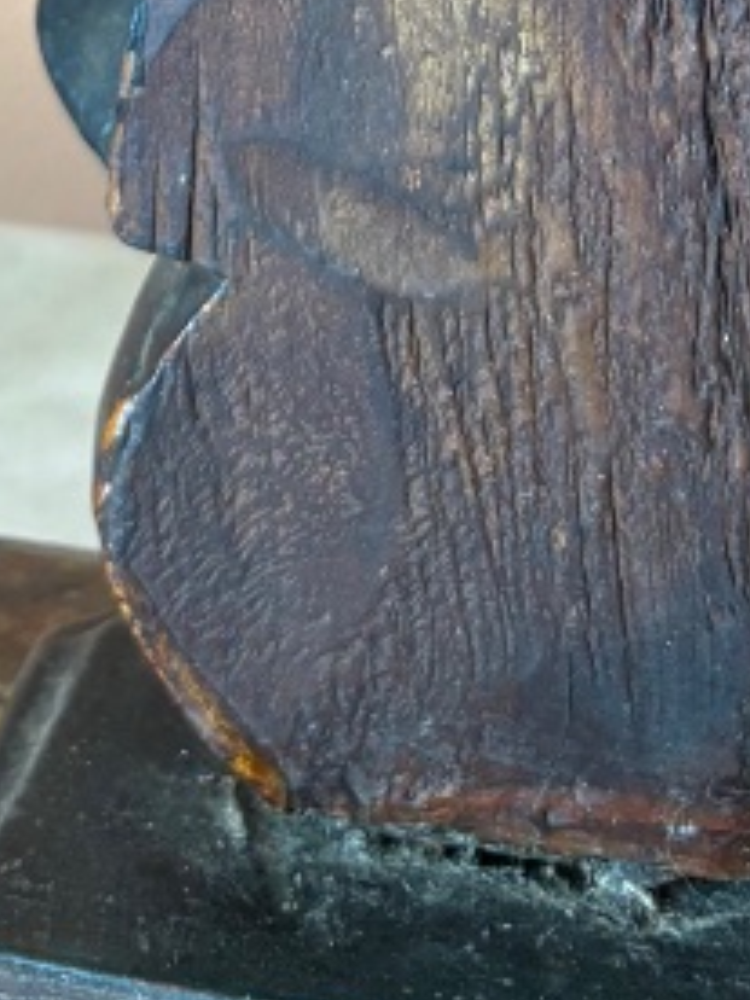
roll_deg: +0.1
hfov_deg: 13.1
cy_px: -1145
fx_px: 3264
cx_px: 370
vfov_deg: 14.0
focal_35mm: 113
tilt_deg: -9.3
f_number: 1.6
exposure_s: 1/50
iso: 100
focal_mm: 5.96
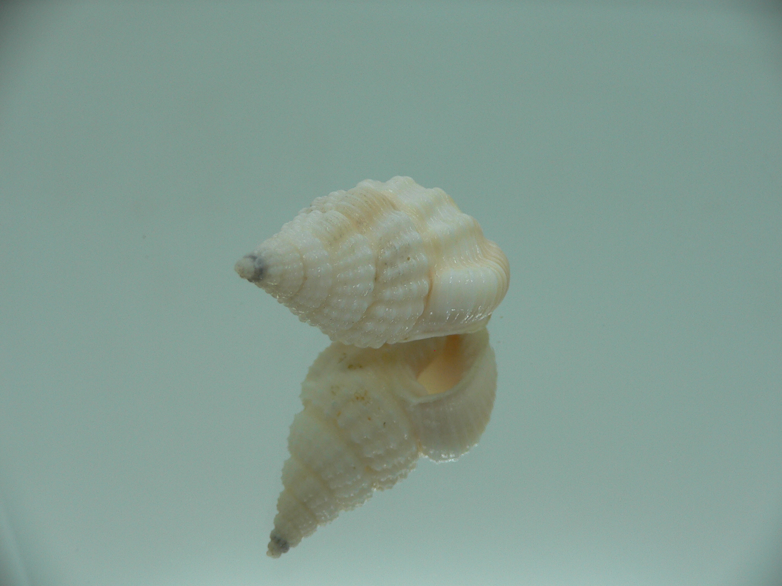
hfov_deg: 52.6
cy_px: 293
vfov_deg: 40.7
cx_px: 391
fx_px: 791
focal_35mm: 35
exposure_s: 1/60
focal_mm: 4.6
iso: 80
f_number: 2.8
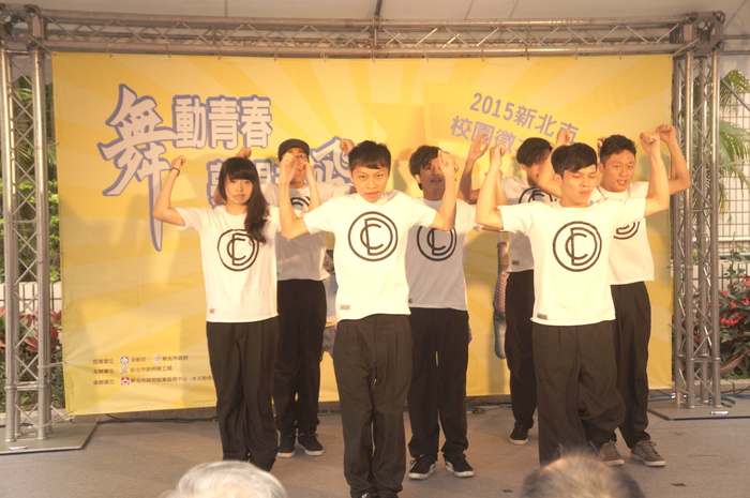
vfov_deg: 27.2
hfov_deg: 40.0
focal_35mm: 50
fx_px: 1030
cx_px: 375
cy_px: 249
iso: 800
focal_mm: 33
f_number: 4.5
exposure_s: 1/320
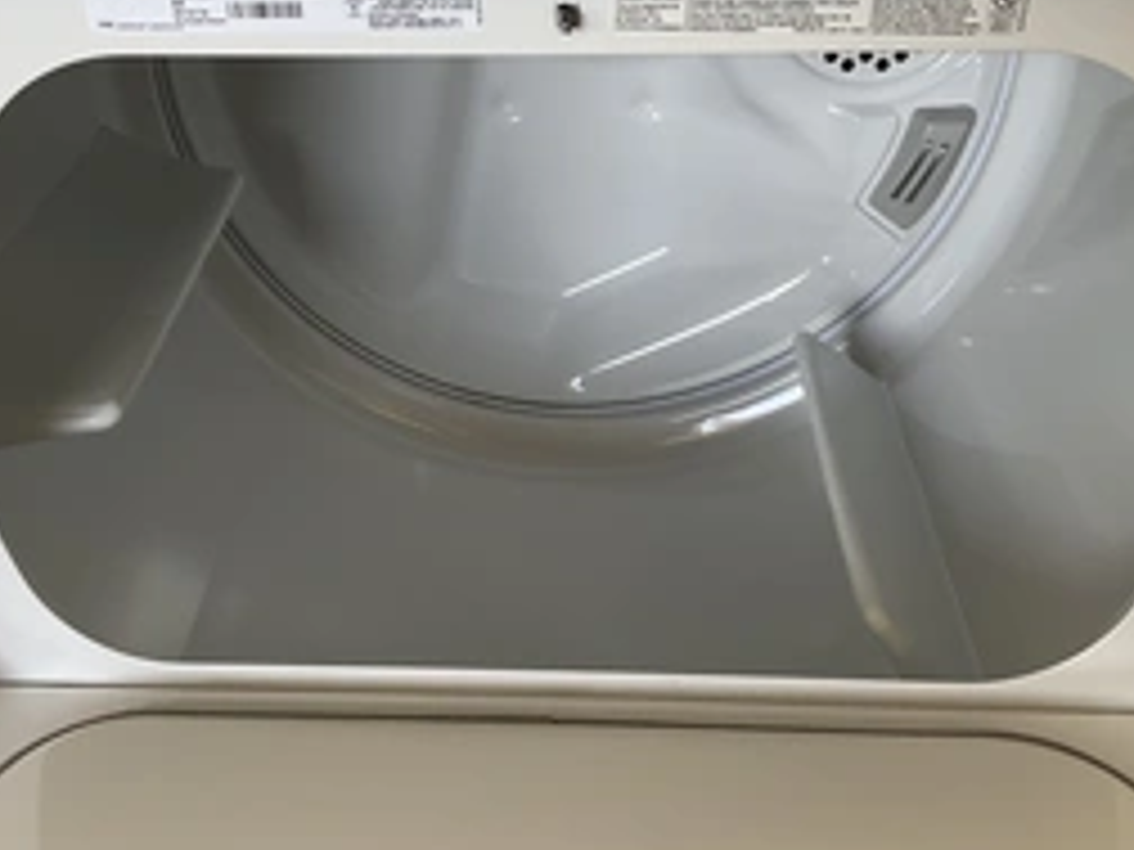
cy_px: 396
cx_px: 486
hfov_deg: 41.1
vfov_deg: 31.5
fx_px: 1507
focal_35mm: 46
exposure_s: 1/120
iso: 40
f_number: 1.8
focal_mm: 3
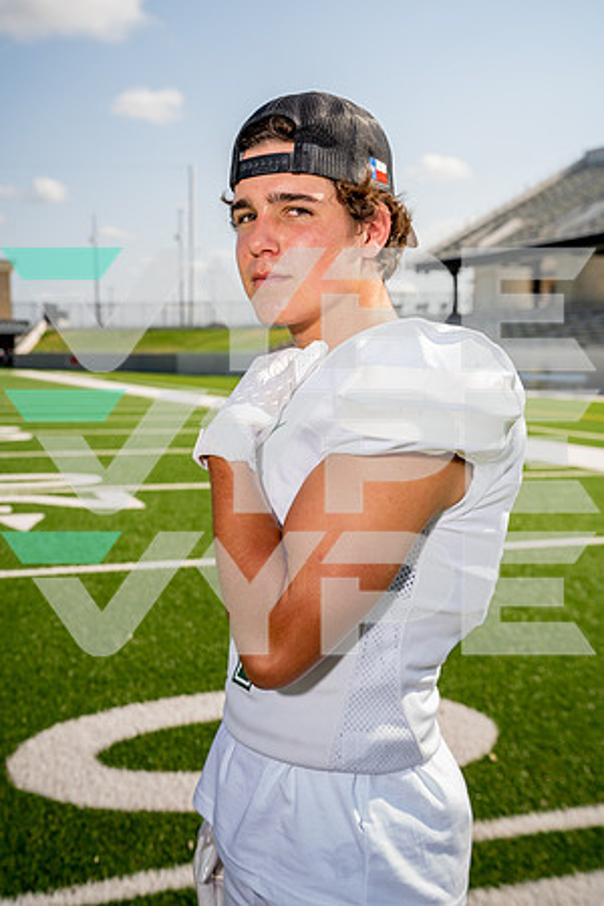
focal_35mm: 44
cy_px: 453
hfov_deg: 30.5
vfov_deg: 44.5
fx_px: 1107
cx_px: 302
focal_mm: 44
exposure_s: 1/250
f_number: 5.6
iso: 100
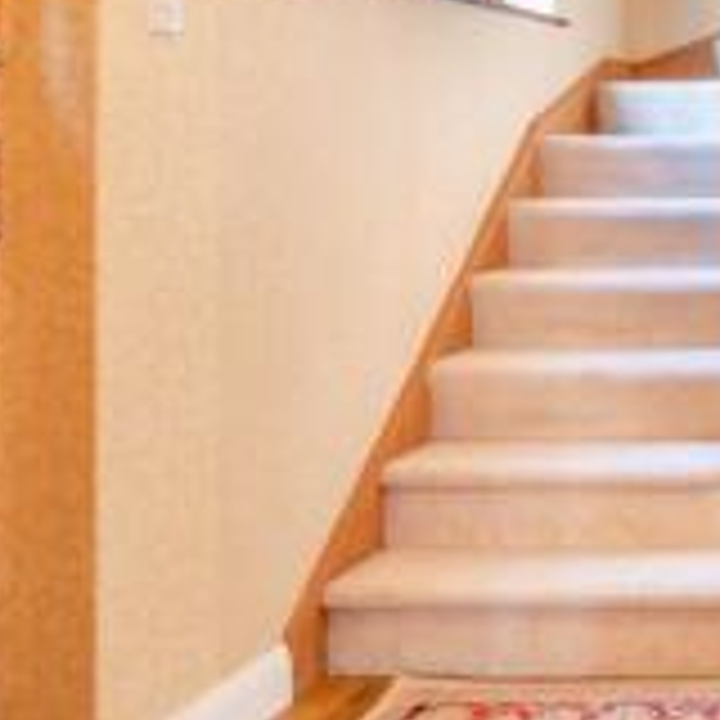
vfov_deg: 34.3
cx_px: 968
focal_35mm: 48
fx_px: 1130
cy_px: 142
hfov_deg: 28.2
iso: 125
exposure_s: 1/1.67
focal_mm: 19
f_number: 7.1
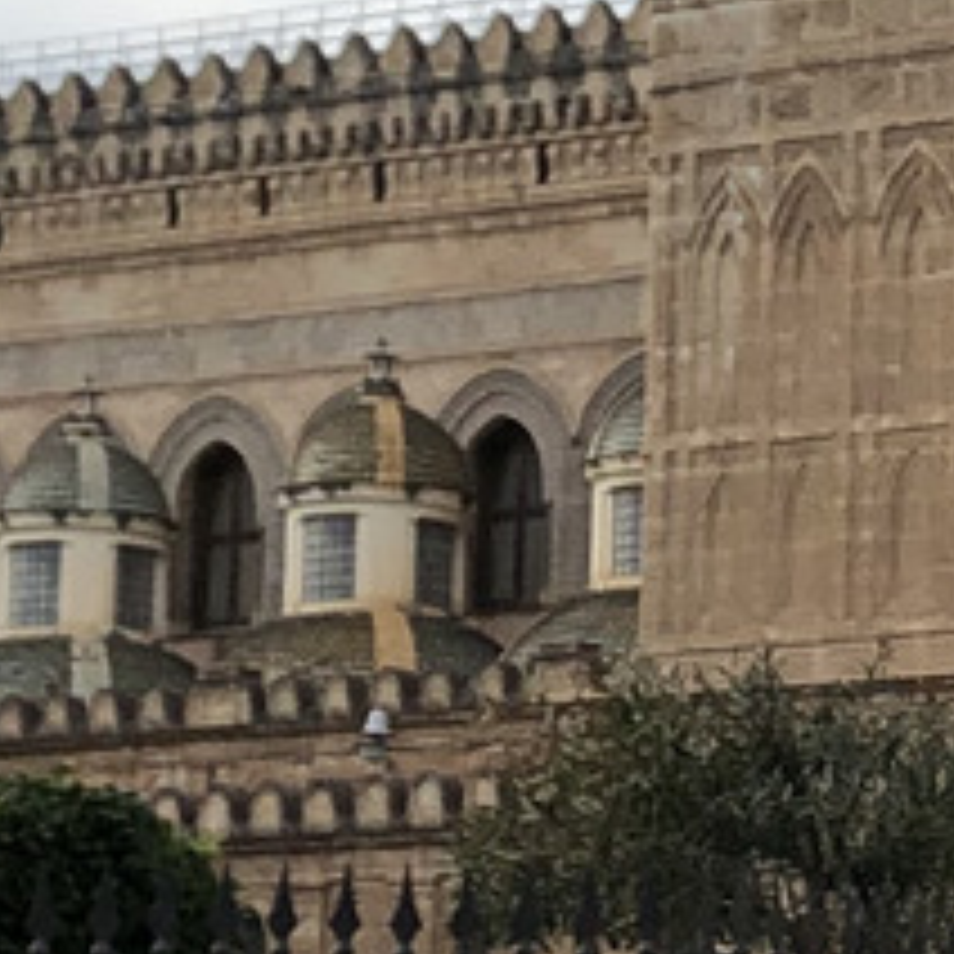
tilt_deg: +8.5
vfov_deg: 9.4
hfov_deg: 9.2
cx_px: 1197
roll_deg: +0.2
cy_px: 580
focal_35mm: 187
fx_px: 5831
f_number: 1.8
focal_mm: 4
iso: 20
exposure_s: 1/1143
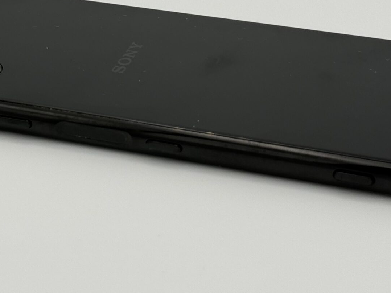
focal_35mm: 114
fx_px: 1287
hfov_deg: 17.2
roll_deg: +0.3
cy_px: 26
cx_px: 98
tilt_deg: -22.8
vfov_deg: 12.9
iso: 64
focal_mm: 6.76
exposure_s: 1/538
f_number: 1.78
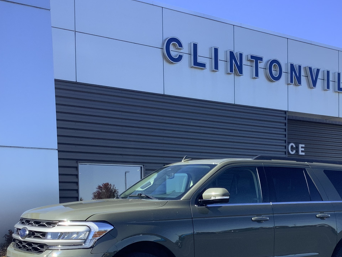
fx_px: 524
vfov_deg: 26.9
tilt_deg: -1.5
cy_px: 210
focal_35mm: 53
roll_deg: +1.2
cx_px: 216
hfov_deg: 35.9
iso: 25
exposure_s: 1/463
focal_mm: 3.3
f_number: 2.4
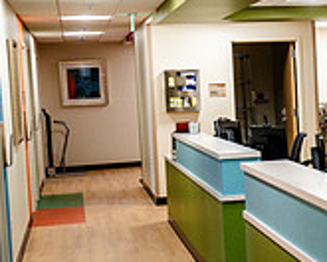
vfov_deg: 15.5
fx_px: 958
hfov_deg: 18.3
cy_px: 140
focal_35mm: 99
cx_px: 396
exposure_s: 1/160
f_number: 4
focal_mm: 30
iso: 1250
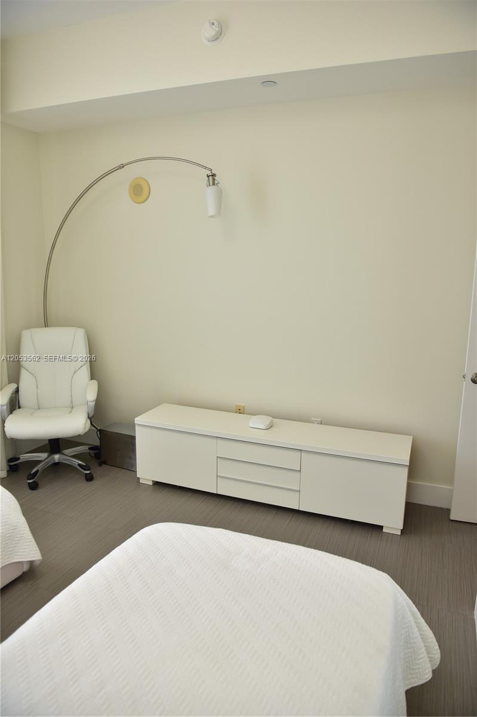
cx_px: 238
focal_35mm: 24
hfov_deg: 53.1
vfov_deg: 73.8
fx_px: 477
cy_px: 358
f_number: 4
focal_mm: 24
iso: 800
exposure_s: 1/100
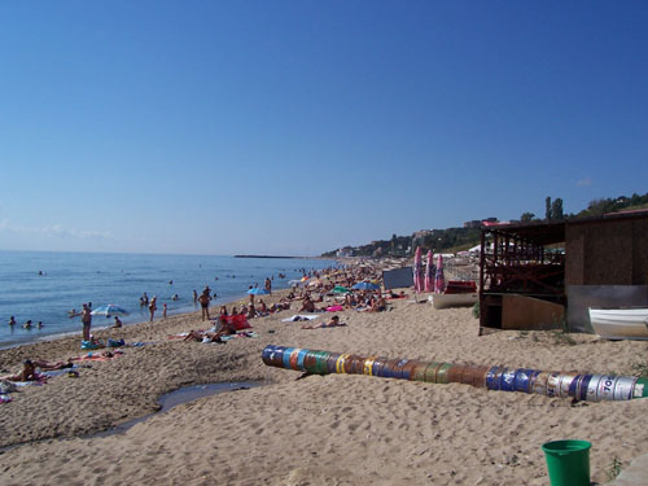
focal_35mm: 34
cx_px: 324
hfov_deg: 54.0
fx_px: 636
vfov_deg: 41.8
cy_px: 243
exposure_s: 1/1000
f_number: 5.6
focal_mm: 5.6
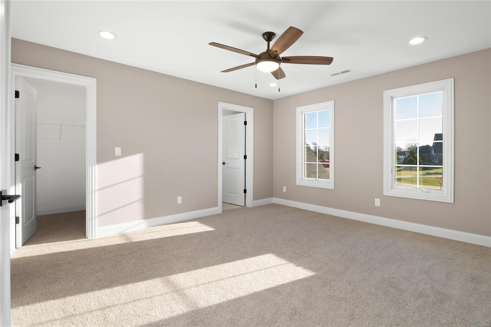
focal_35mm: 16
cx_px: 246
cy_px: 164
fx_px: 218
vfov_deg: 73.7
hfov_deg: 96.7
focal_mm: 8
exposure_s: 1/10
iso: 400
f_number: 8
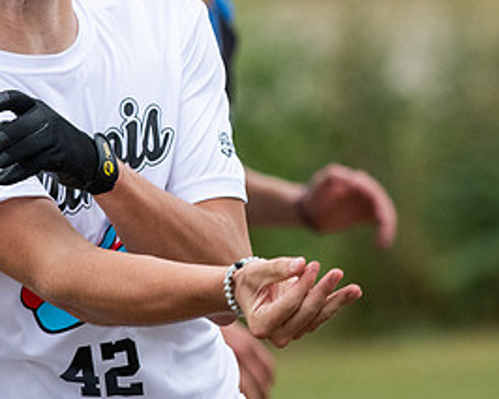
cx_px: 285
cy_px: 131
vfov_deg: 1.4
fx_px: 15838
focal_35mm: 1072
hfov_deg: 1.8
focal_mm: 300
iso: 1600
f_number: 5
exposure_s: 1/2500
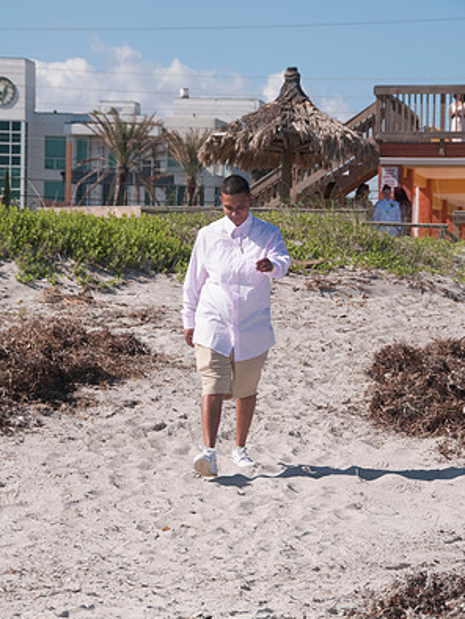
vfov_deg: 13.3
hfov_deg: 10.0
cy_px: 327
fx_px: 2648
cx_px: 232
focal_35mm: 148
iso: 100
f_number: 11
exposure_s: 1/250
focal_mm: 90
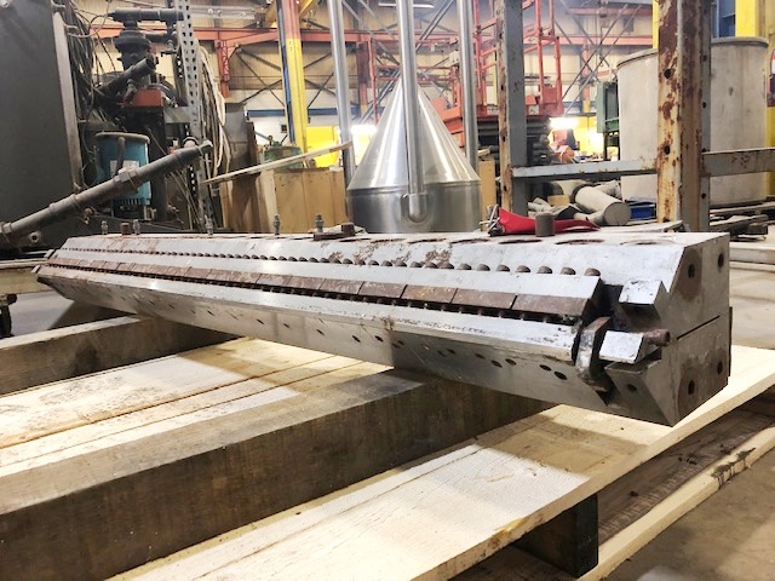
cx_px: 388
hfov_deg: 63.4
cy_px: 290
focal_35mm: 28
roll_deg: +4.3
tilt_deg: -8.4
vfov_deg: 49.7
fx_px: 627
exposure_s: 1/15
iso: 100
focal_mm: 4
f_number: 1.8
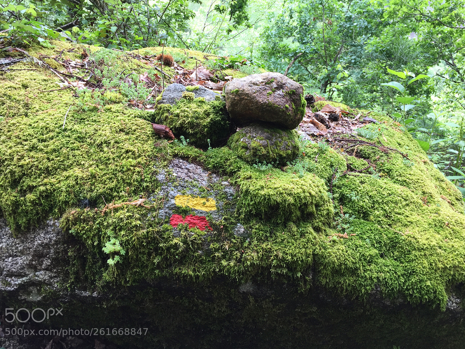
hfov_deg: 58.3
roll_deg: +0.7
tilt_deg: -27.0
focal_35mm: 31
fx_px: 416
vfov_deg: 45.4
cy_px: 170
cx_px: 234
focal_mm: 4.15
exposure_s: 1/50
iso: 32
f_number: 2.2
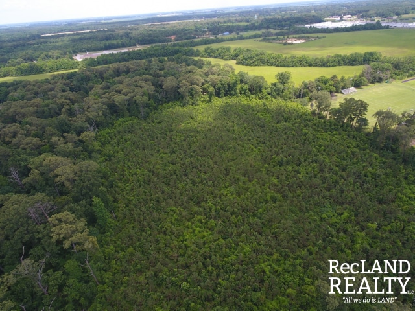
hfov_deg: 81.7
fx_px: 240
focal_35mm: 20
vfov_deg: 66.0
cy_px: 156
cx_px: 208
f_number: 2.8
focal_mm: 3.61
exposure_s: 1/306
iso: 100
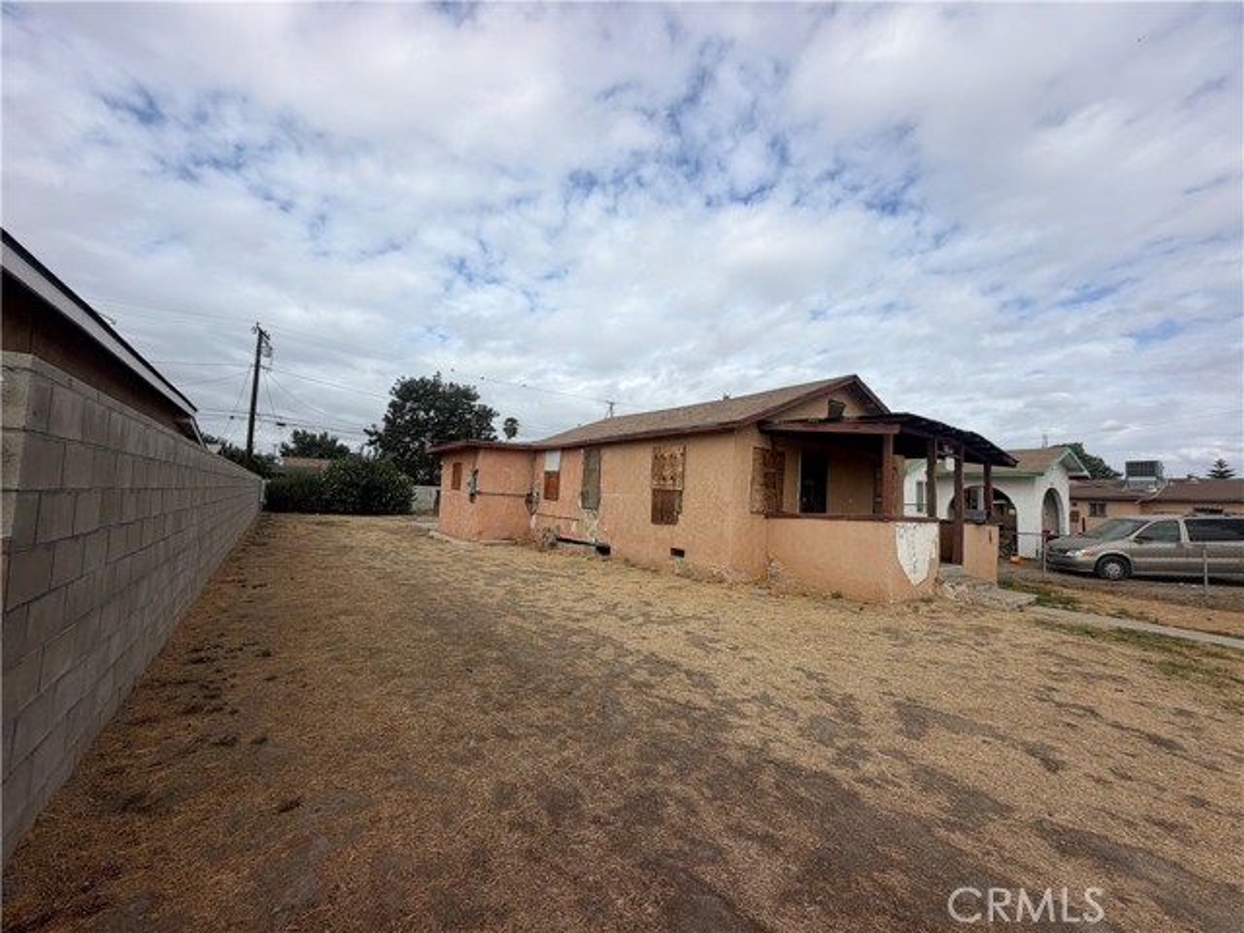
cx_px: 622
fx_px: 503
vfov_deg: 85.7
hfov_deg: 102.1
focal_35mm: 14
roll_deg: -1.9
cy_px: 466
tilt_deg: +3.3
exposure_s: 1/1001
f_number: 2.2
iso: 20
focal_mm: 2.22
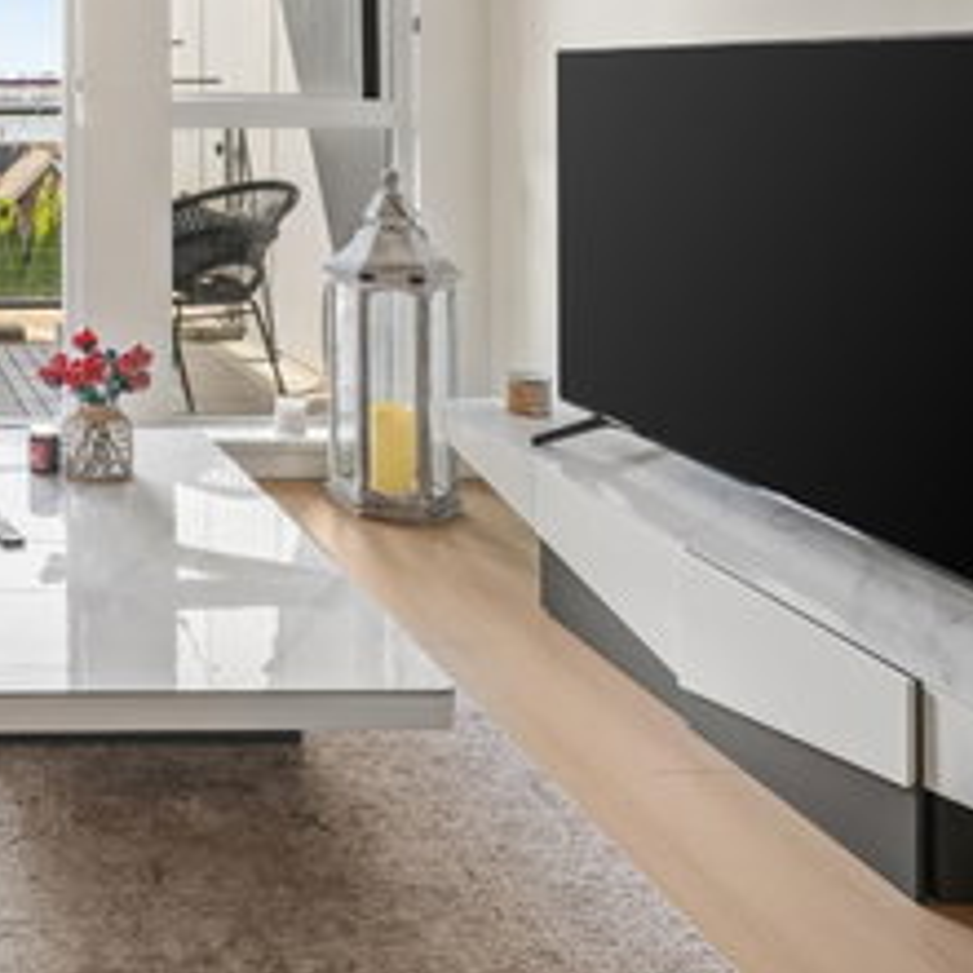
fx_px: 1177
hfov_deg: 36.5
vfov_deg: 41.5
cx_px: -146
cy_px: 104
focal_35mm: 37
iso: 400
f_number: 7.1
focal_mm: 12
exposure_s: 1/13
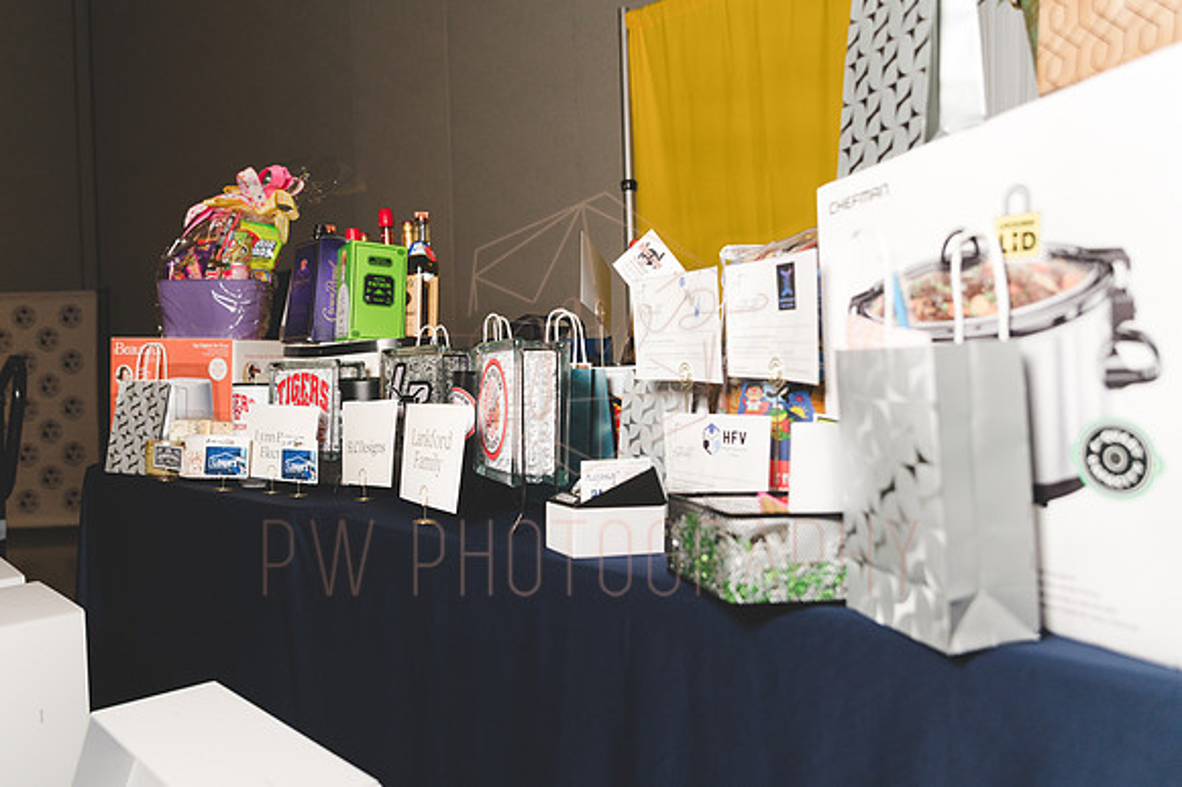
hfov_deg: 67.3
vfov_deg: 47.8
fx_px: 888
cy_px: 362
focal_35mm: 27
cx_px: 560
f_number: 2.8
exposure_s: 1/200
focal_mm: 24
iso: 640
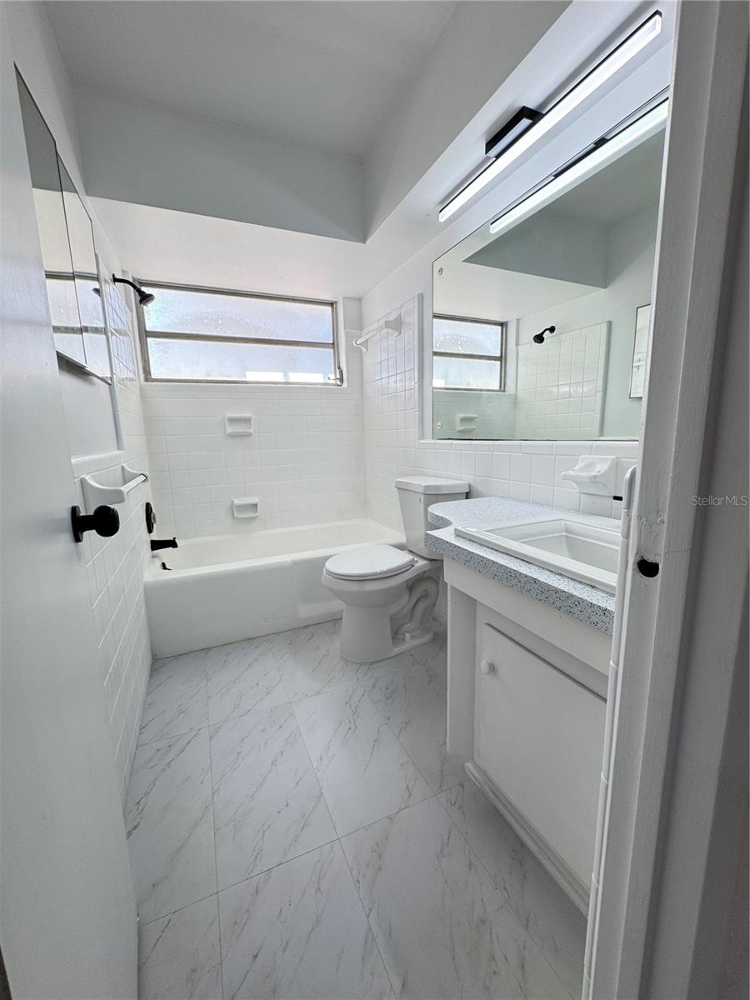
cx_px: 375
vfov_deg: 102.1
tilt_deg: -9.3
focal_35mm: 14
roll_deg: +1.6
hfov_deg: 85.7
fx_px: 404
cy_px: 500
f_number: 2.2
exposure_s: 1/120
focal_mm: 2.22
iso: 80
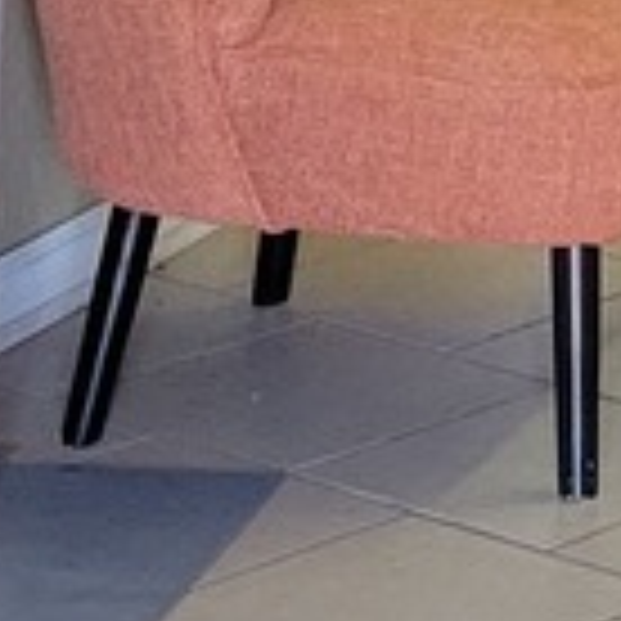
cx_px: 1728
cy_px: -891
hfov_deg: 6.8
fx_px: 4851
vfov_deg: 6.9
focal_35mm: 239
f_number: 1.8
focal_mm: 5.4
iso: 320
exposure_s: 1/120
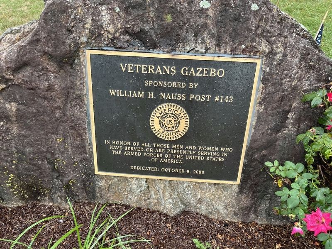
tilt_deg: -36.5
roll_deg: -1.7
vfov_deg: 53.1
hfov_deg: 67.3
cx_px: 166
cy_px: 124
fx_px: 249
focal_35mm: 26
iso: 40
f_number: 1.6
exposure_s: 1/165
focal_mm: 5.1
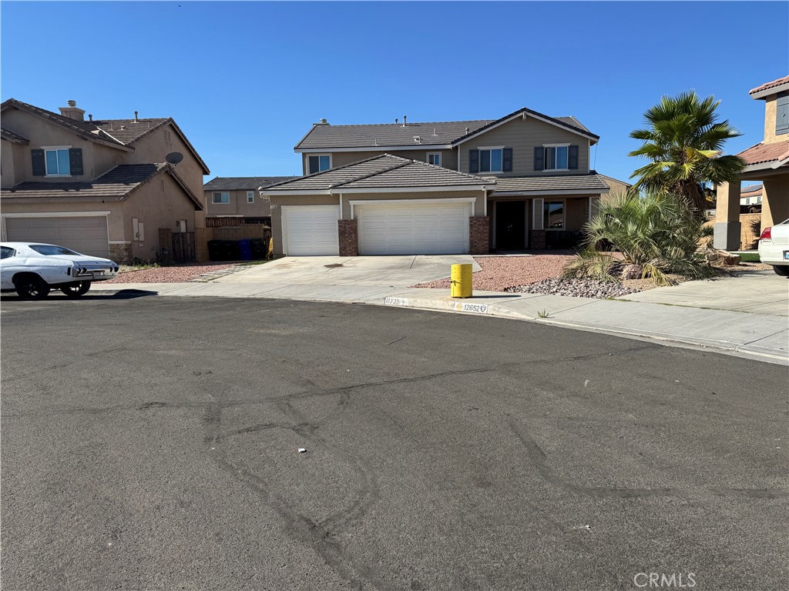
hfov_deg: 71.6
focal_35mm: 24
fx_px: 547
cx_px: 394
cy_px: 296
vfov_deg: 56.8
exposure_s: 1/4049
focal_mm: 6.76
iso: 80
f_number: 1.78
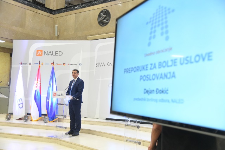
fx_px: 275
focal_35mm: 44
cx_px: 112
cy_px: 75
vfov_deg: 30.5
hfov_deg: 44.5
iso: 3200
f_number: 4
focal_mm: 44
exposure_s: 1/160
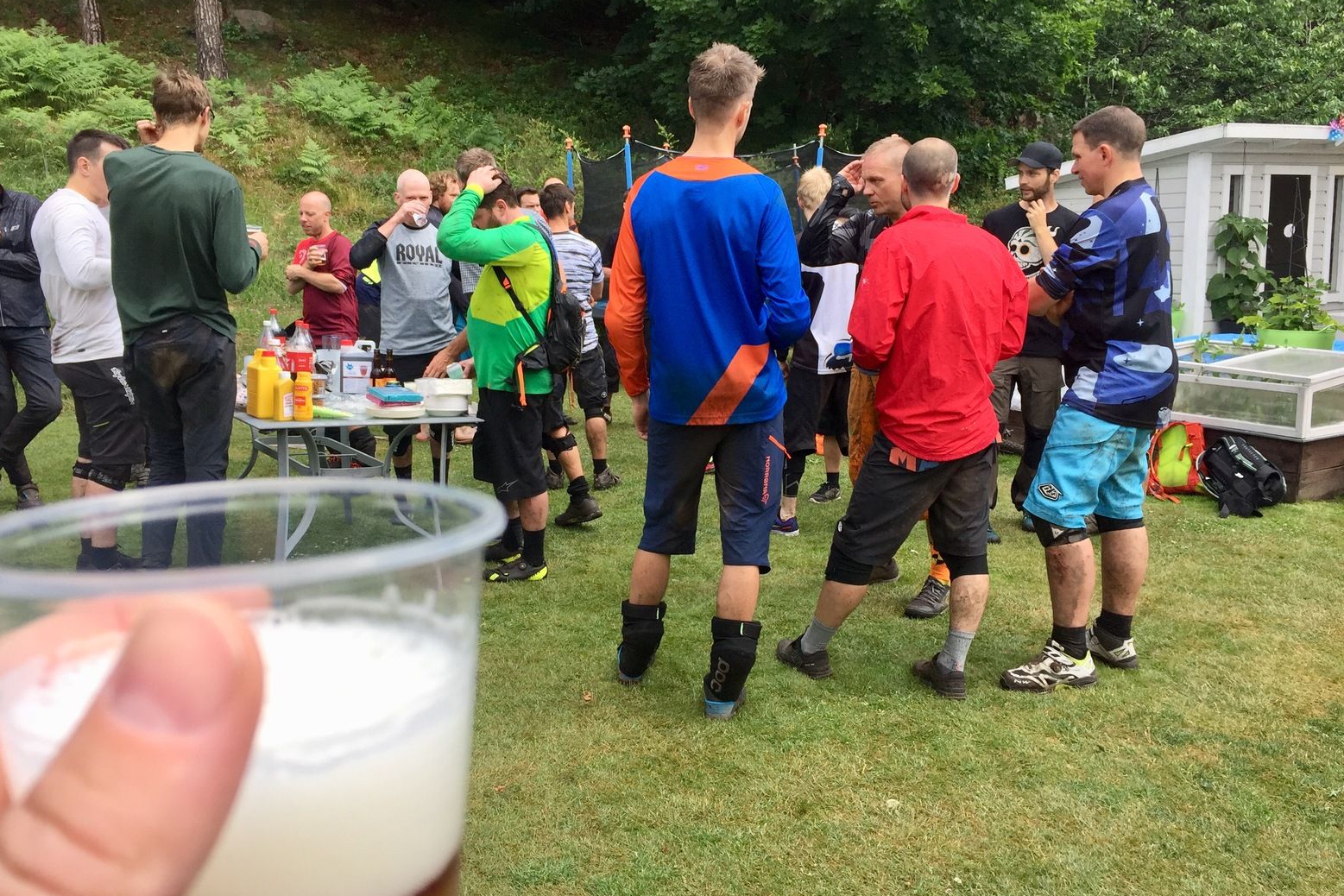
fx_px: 1157
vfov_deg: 42.3
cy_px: 454
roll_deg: +0.8
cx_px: 656
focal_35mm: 31
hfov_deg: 60.3
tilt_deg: -9.3
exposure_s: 1/694
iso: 32
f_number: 2.2
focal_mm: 4.15
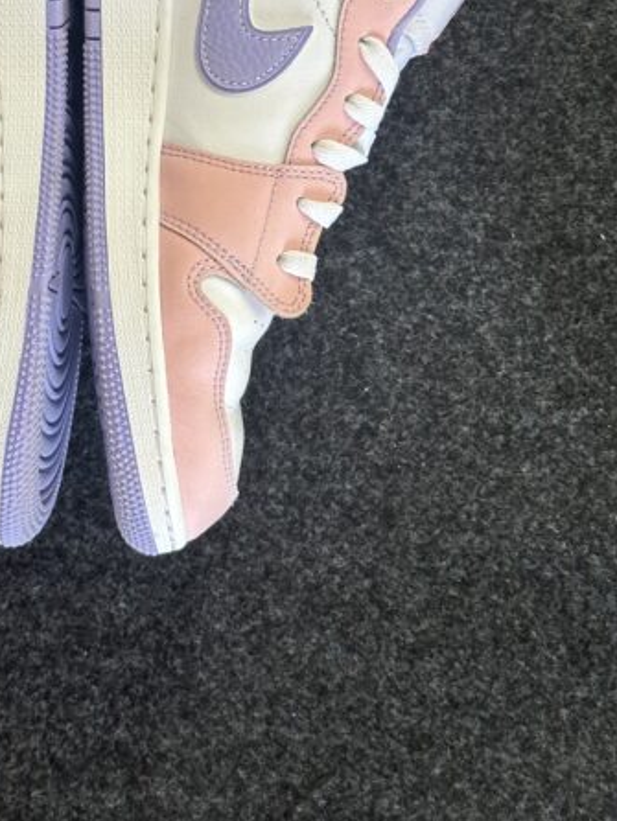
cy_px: 143
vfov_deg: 22.4
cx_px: 85
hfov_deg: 17.0
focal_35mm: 86
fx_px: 2042
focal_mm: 6.86
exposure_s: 1/50
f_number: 1.78
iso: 80
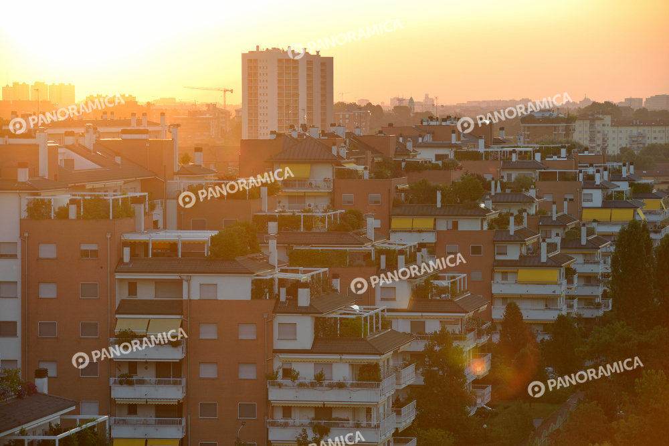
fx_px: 2788
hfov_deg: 13.7
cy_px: 223
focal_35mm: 150
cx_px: 334
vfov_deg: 9.2
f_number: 7.1
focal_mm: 150
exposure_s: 1/500
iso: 640
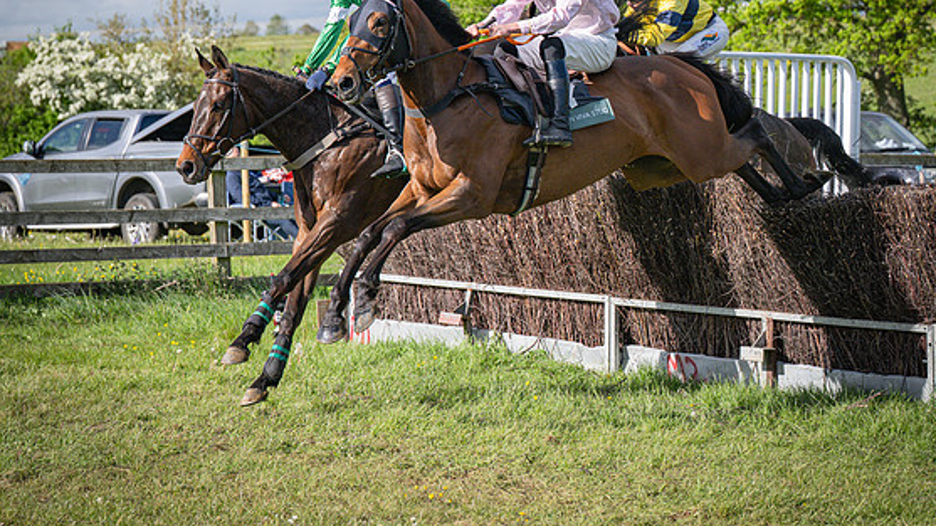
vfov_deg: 9.7
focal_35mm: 125
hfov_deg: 17.2
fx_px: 3102
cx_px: 508
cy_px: 115
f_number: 4
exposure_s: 1/4000
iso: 400
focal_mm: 72
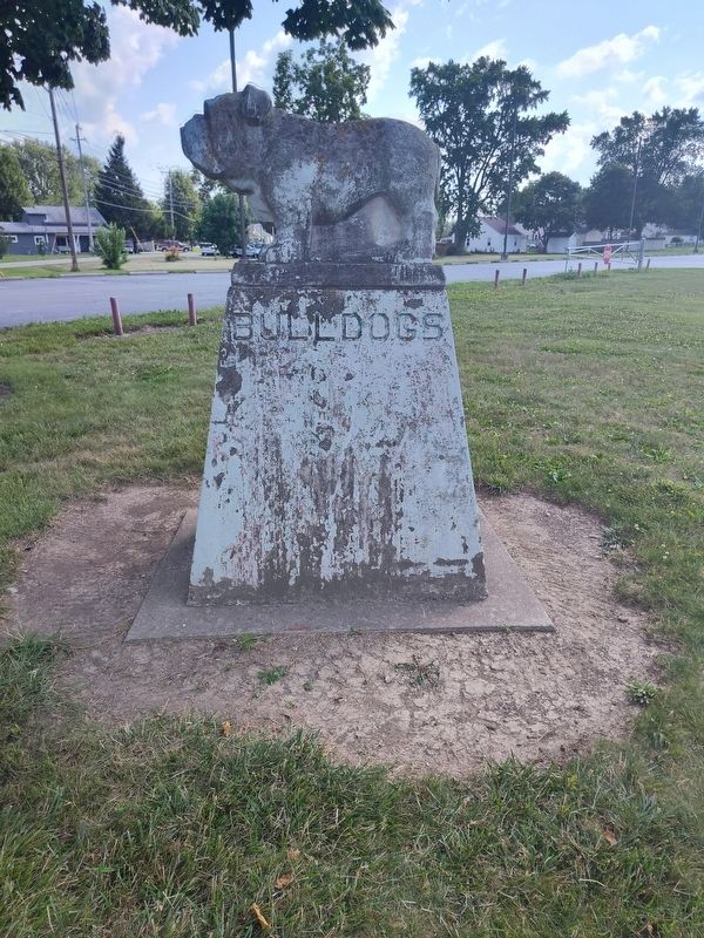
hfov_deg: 58.9
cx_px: 352
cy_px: 469
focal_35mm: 23
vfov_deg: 73.9
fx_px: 624
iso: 100
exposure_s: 1/860
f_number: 1.8
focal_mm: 5.56
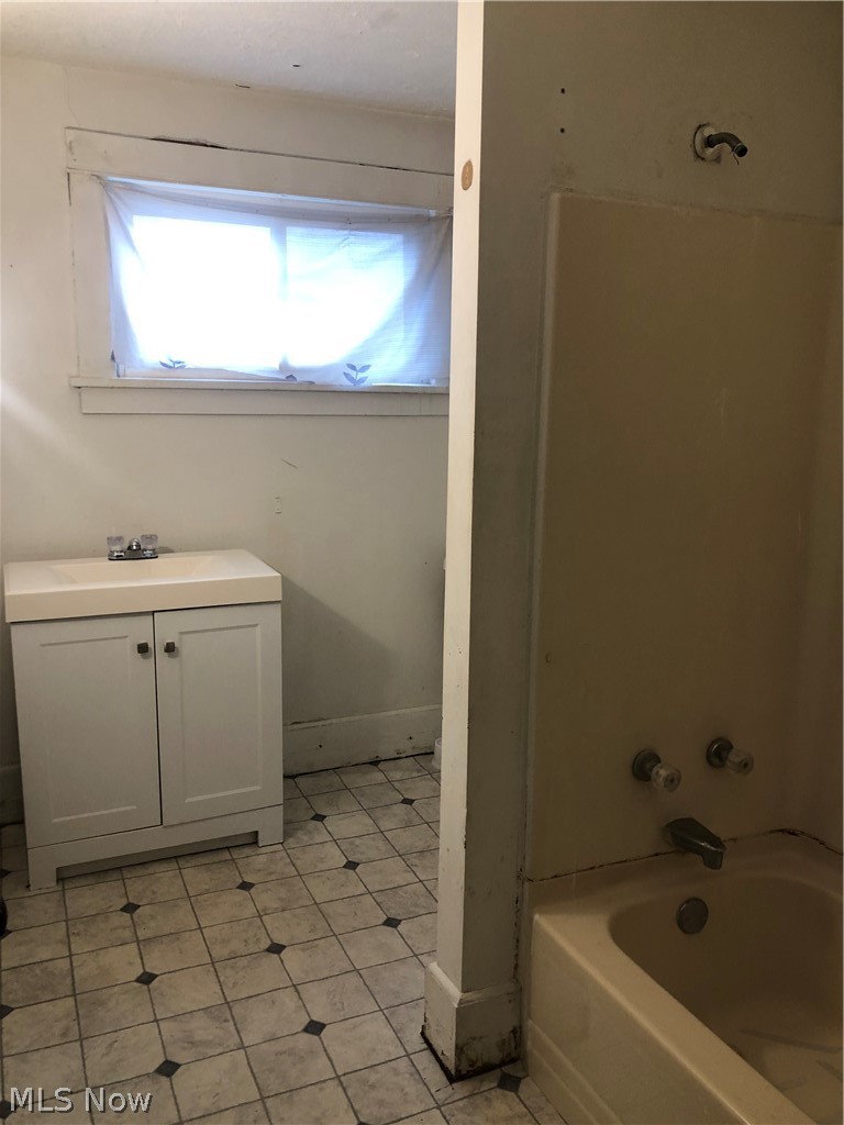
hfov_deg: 49.7
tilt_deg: -11.4
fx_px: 910
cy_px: 562
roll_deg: -1.8
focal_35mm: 28
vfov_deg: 63.4
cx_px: 422
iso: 40
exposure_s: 1/17
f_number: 1.8
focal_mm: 3.99
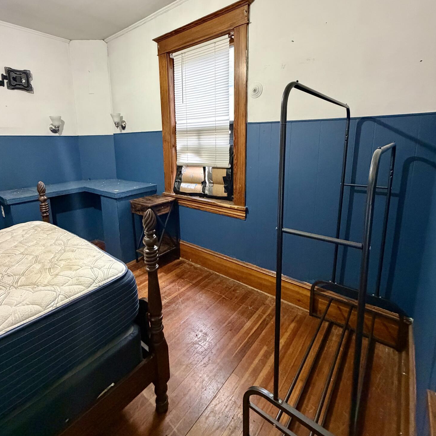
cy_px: 184
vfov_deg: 83.3
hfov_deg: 84.0
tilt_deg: -9.9
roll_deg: +0.1
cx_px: 212
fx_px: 242
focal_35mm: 17
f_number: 2.2
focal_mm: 2.22
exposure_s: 1/60
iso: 640
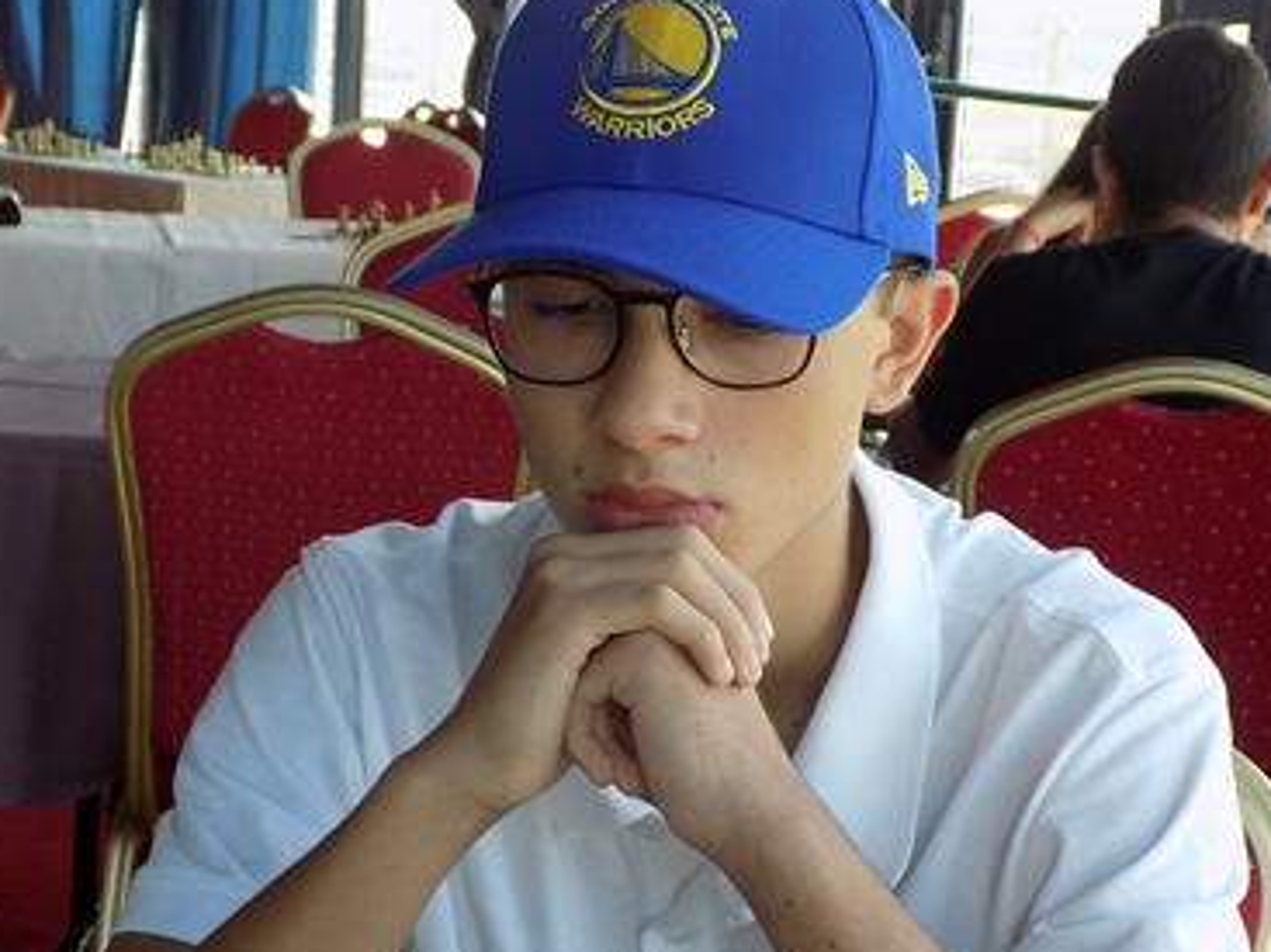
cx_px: 627
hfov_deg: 23.0
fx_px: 3120
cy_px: 703
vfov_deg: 17.3
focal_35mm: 85
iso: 80
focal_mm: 9.3
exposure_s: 1/50
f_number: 3.9
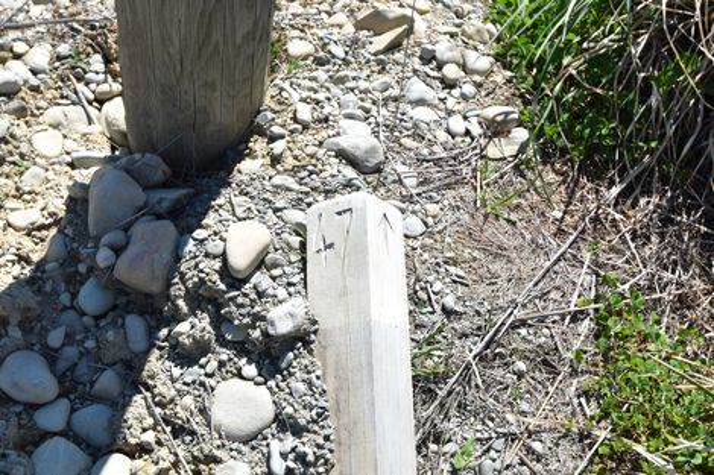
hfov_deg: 53.1
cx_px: 357
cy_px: 238
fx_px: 714
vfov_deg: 36.8
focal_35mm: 36
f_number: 9
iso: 200
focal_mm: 24
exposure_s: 1/320
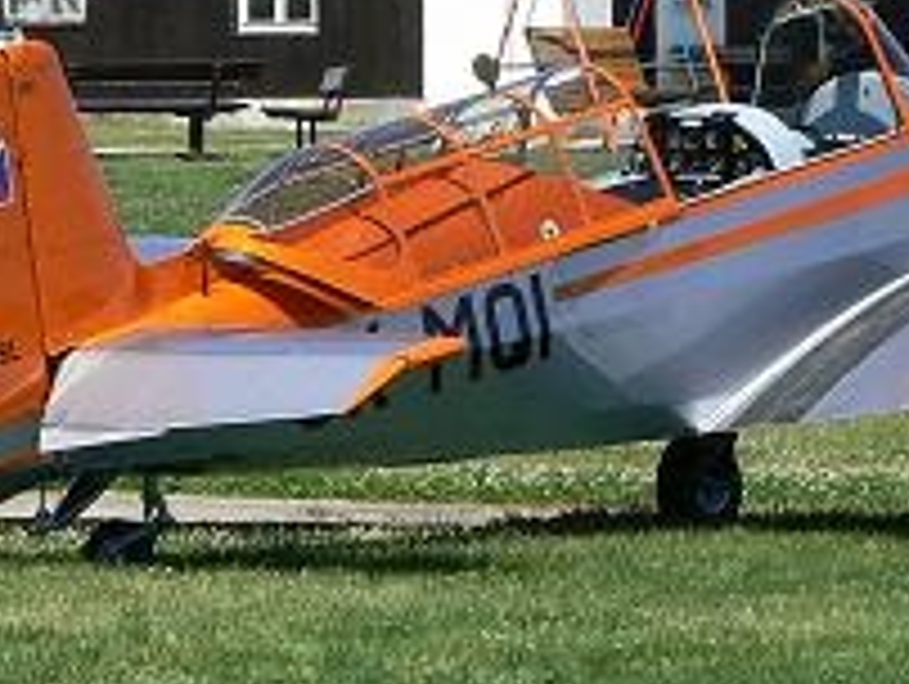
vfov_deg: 3.0
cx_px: 734
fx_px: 12961
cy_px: 166
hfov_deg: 4.0
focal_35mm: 493
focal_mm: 25.7
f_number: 6.3
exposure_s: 1/400
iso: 80
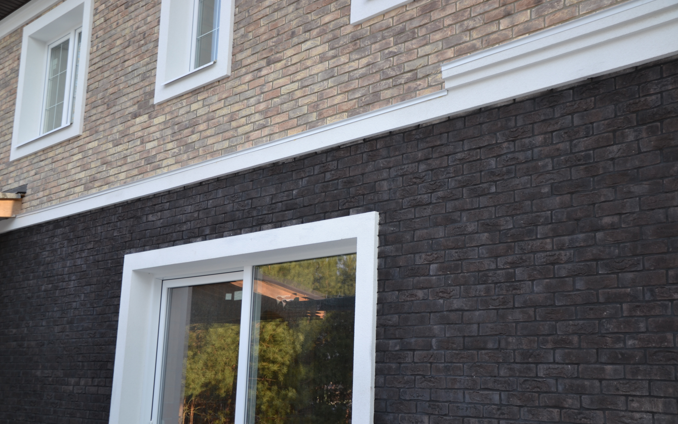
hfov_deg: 46.2
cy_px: 224
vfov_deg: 29.9
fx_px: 795
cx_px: 338
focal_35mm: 43
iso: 100
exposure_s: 1/125
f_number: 4
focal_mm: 28
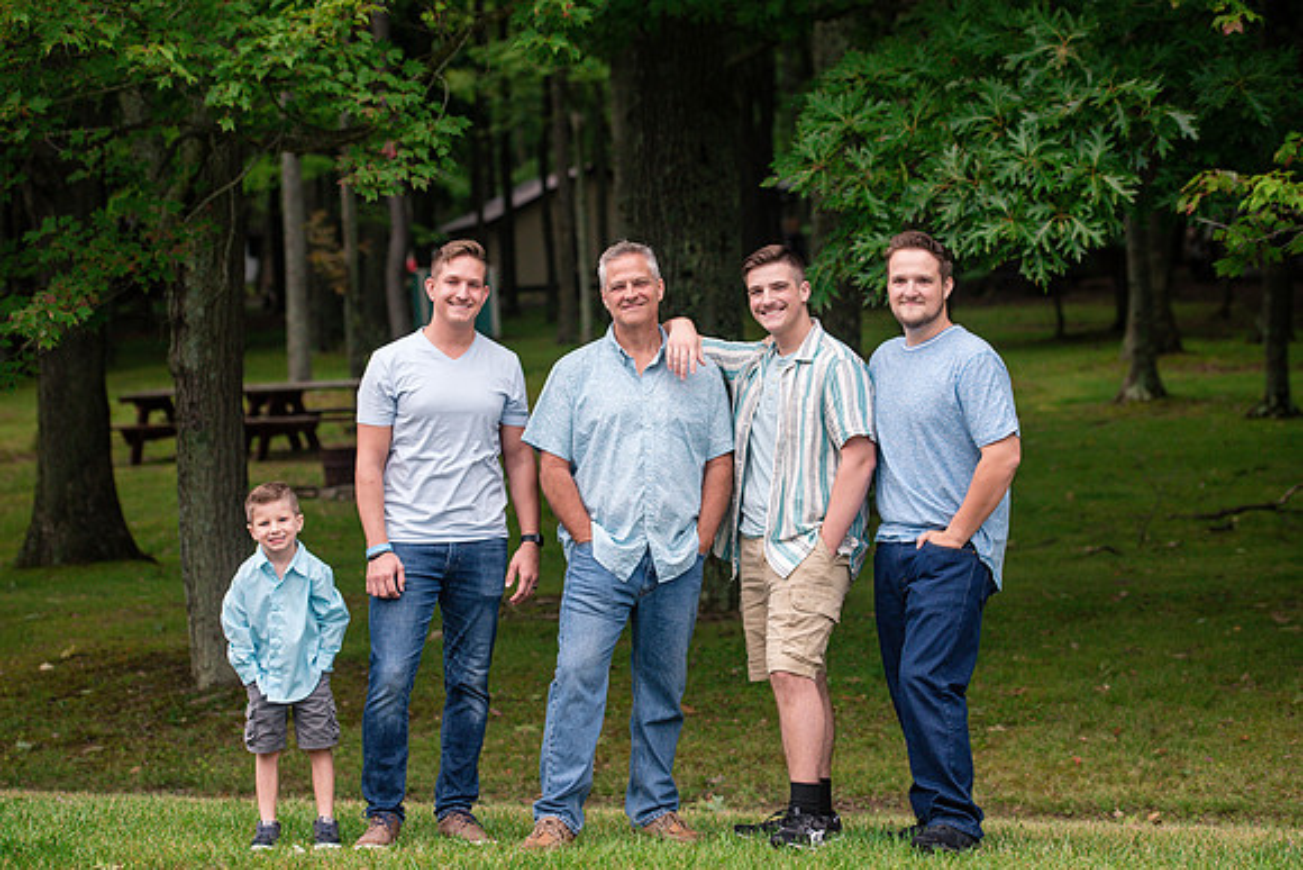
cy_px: 435
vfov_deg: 16.6
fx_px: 2983
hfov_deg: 24.6
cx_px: 662
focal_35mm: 82
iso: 1000
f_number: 3.5
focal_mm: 80
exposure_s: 1/1000
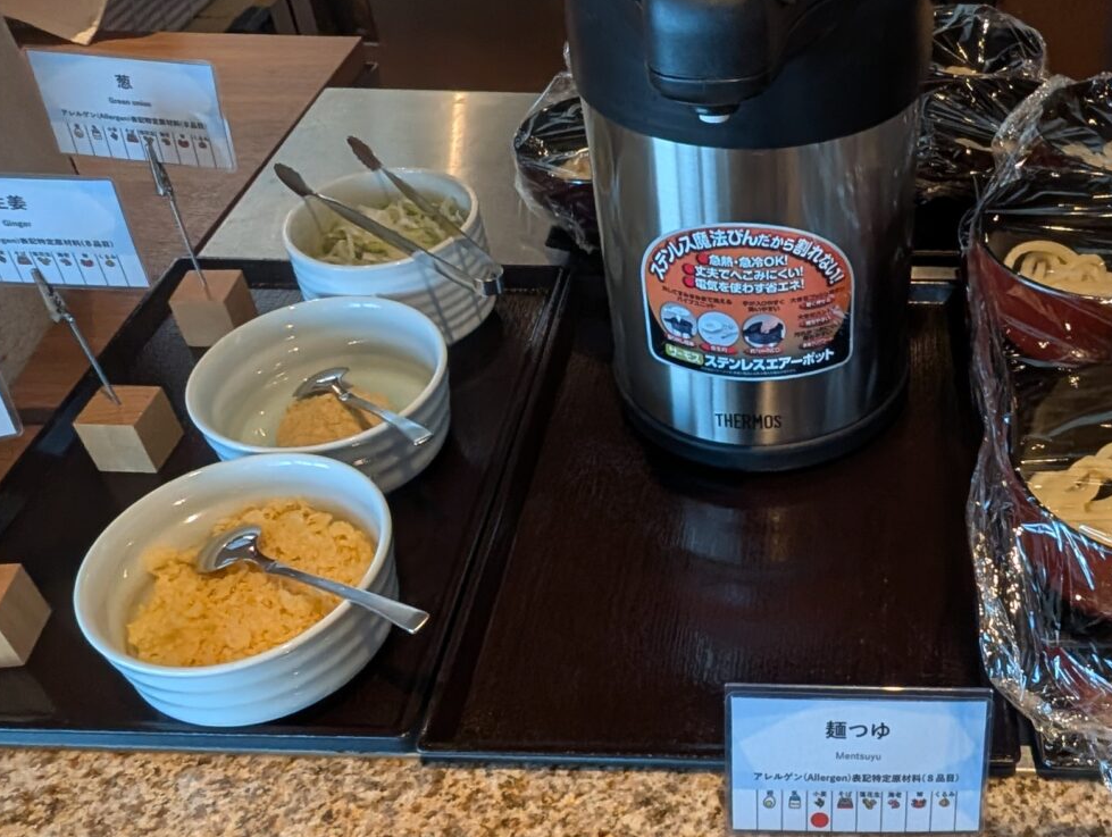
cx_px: 843
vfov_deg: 41.9
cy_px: 415
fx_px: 1094
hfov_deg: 51.4
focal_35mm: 34
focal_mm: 1.95
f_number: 2.2
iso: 225
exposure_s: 1/145
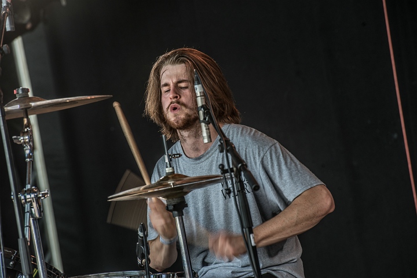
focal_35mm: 200
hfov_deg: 10.3
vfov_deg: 6.9
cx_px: 208
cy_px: 139
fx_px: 2318
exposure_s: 1/100
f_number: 7.1
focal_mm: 200
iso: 250
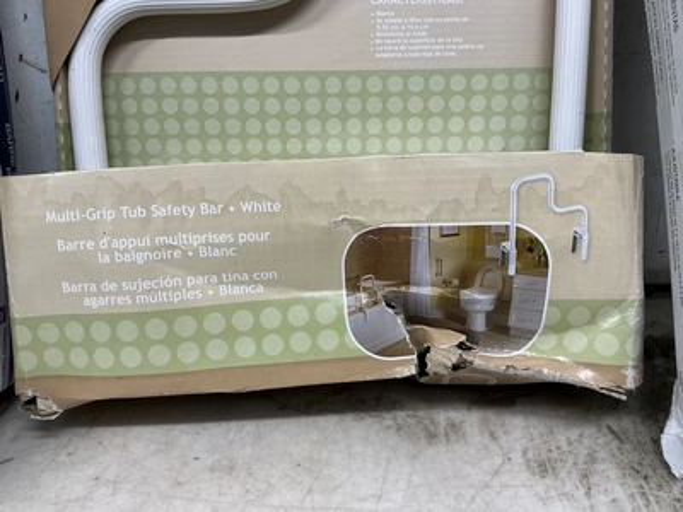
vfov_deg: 49.7
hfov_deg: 63.4
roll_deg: +2.0
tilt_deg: -23.8
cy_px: 256
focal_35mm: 28
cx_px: 342
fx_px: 552
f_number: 1.8
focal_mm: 3
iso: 40
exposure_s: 1/120
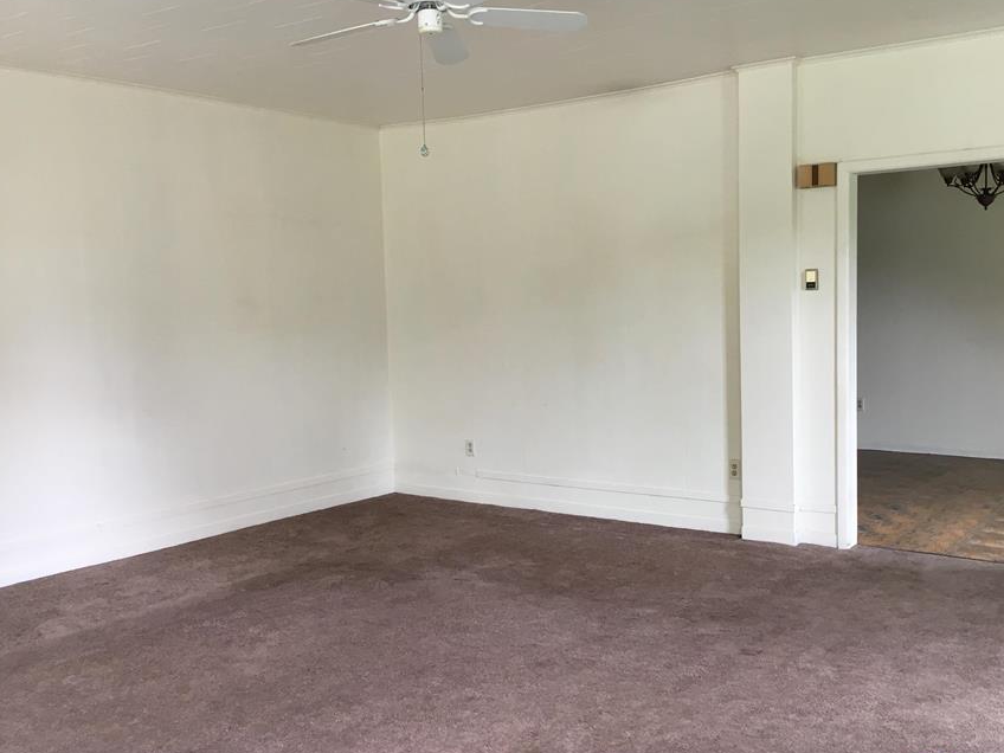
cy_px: 381
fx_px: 1015
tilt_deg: -3.7
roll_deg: +1.8
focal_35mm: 35
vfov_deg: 40.7
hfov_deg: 52.6
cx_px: 540
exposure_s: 1/30
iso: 50
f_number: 2.2
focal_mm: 4.15
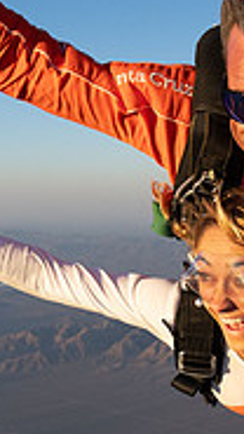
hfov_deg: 14.6
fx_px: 909
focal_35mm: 79
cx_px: 326
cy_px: 327
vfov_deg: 26.5
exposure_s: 1/2000
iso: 1250
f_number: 6.3
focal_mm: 24
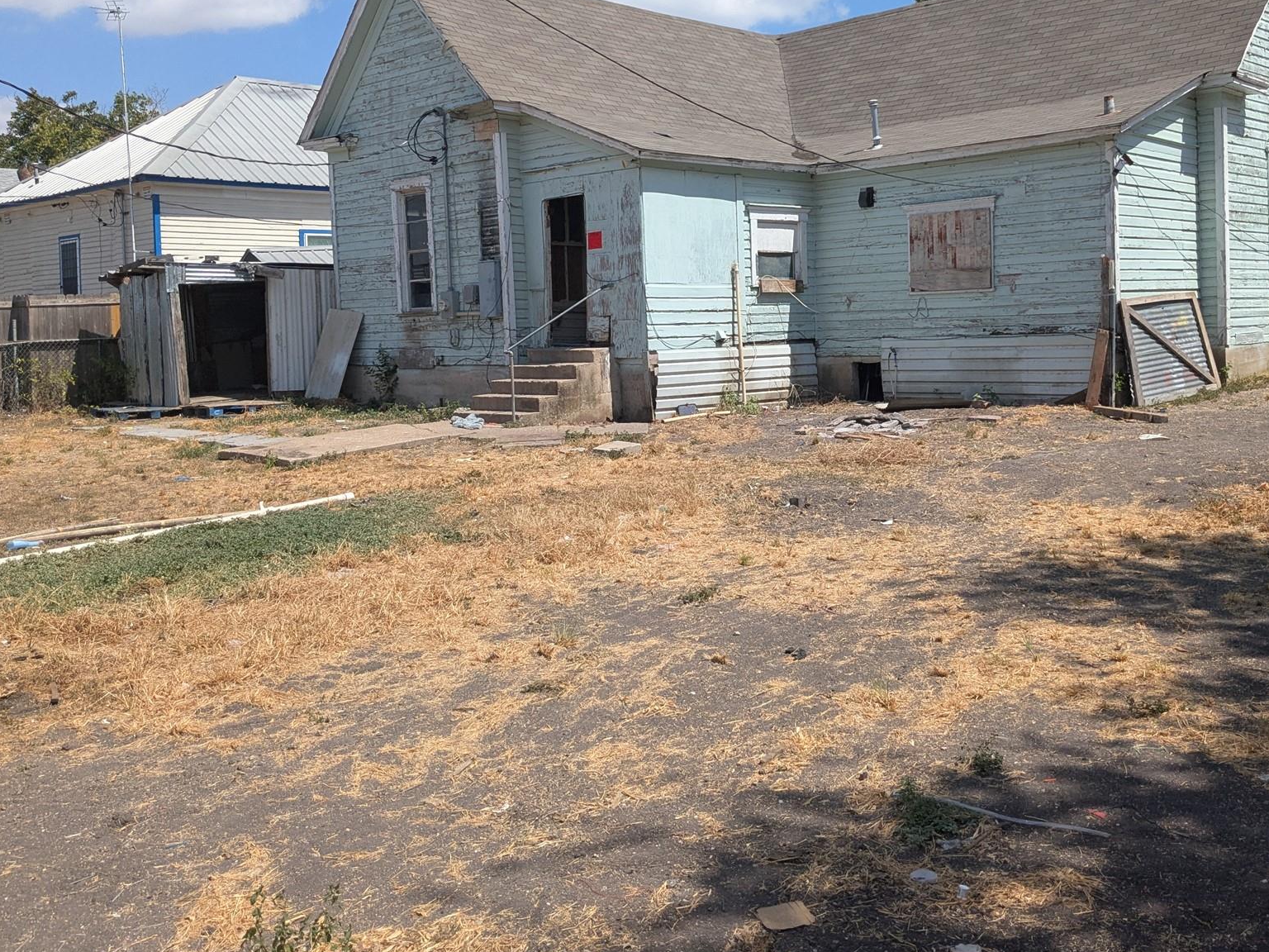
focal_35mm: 36
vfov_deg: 39.3
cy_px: 339
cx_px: 738
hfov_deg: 51.1
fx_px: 1320
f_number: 1.73
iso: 67
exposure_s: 1/4673
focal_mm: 4.38
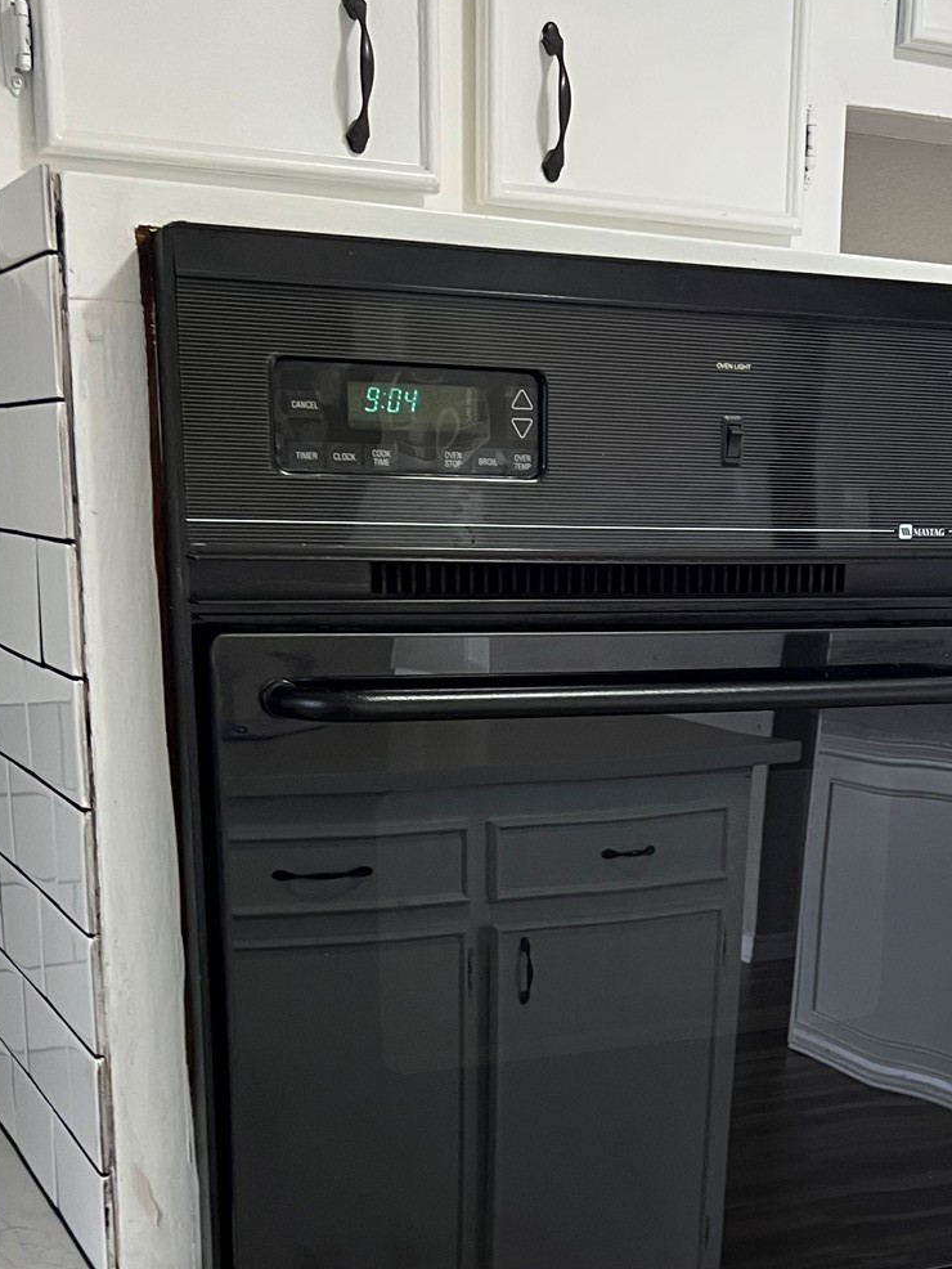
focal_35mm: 54
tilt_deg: -15.3
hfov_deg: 26.8
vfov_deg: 34.4
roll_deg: -1.0
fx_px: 1979
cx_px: 664
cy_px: 1032
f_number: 1.5
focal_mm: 5.7
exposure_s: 1/60
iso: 125
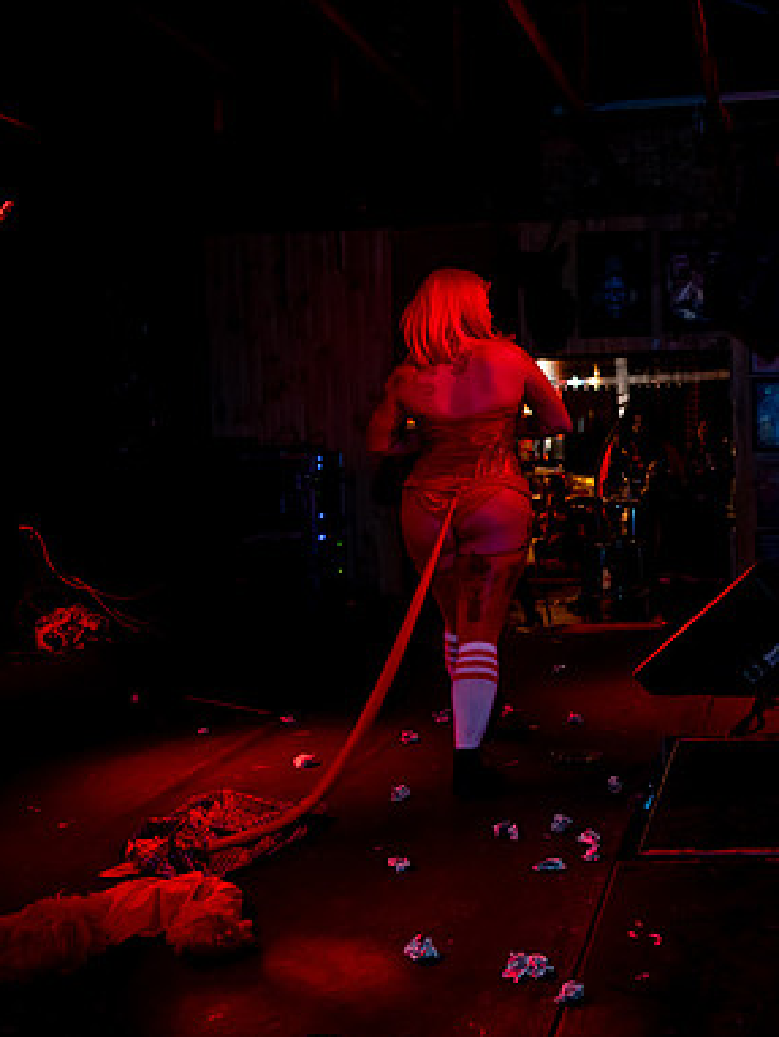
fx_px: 1049
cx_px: 741
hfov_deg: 37.3
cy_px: 516
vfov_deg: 52.6
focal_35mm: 35
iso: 5000
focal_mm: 24
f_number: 4
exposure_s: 1/80
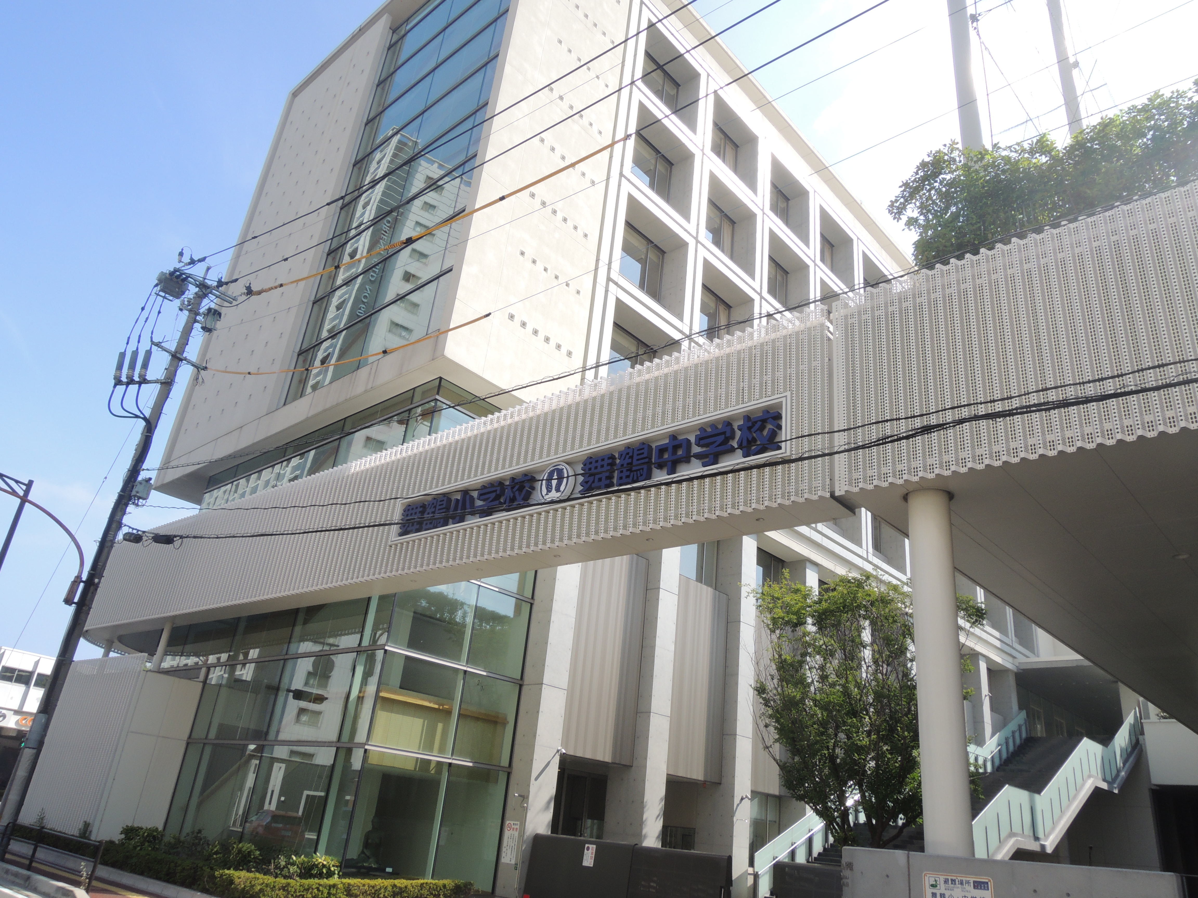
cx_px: 599
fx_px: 831
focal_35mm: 24
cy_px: 449
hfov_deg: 71.6
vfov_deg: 56.8
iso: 100
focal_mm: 4.3
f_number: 5.6
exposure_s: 1/250
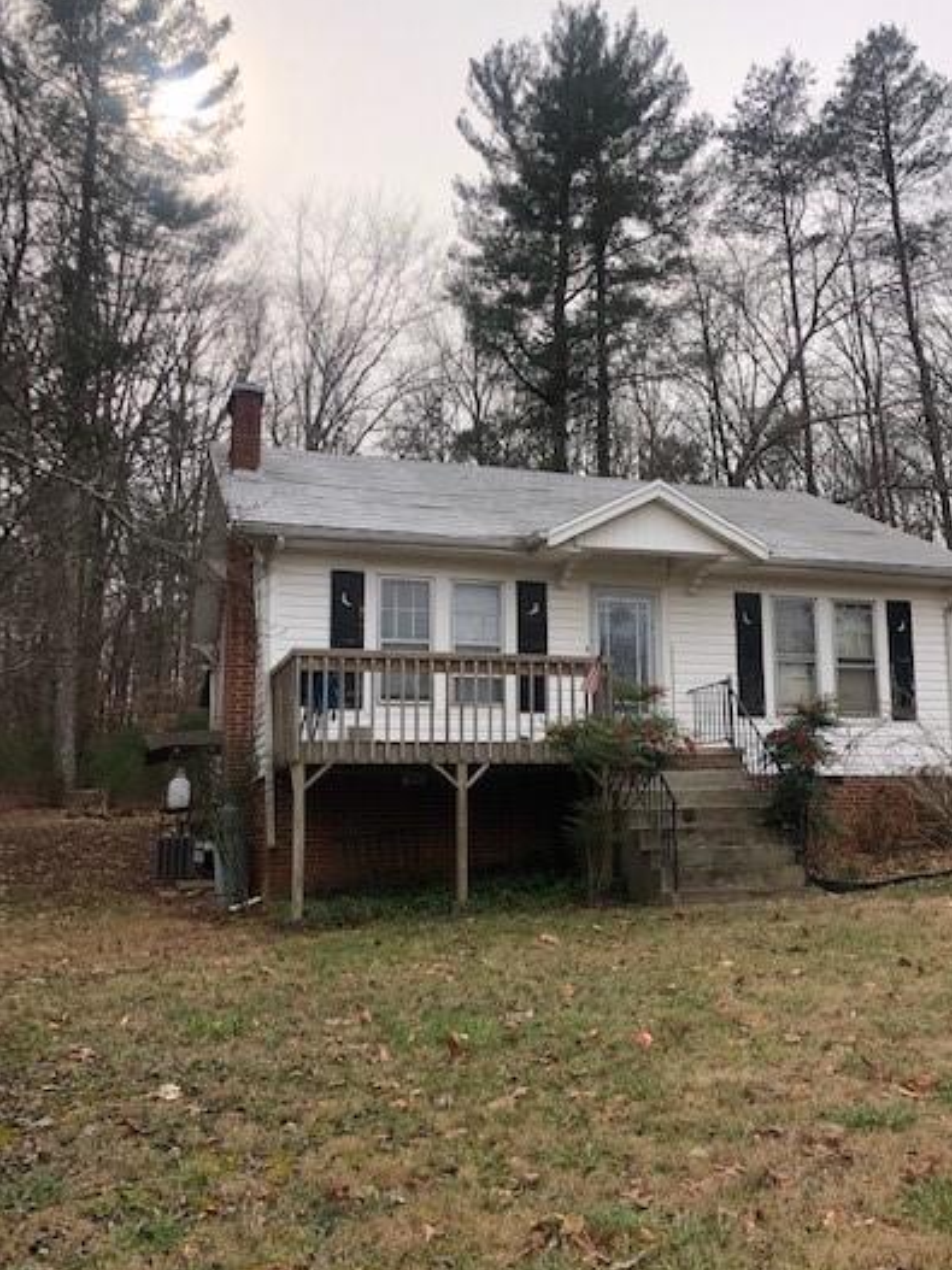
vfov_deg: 53.9
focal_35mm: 34
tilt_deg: +8.6
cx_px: 535
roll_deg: +0.6
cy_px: 675
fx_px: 1247
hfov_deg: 41.7
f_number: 1.8
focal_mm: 3.99
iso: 20
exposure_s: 1/1043
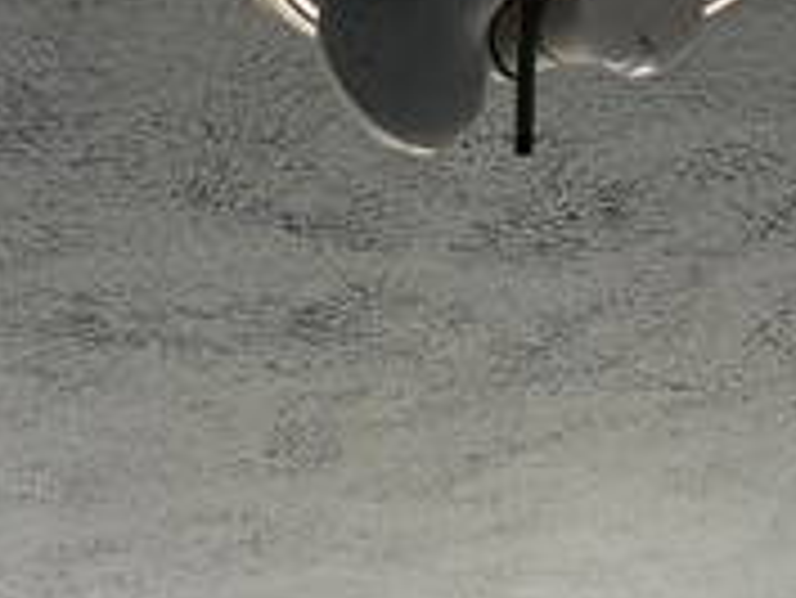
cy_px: 1691
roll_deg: +3.6
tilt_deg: -0.8
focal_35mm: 139
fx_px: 3198
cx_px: 94
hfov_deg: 14.1
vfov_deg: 9.0
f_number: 1.78
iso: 80
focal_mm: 6.76
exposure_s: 1/383
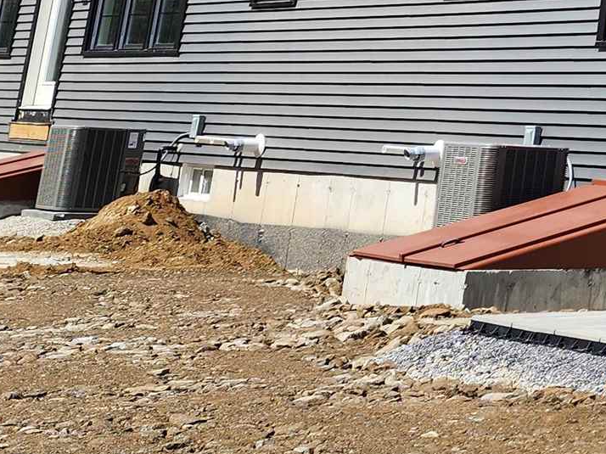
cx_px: 1063
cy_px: -185
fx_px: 1733
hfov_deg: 16.8
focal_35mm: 99
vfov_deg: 14.2
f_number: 1.8
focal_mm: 6.4
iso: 12
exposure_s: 1/957
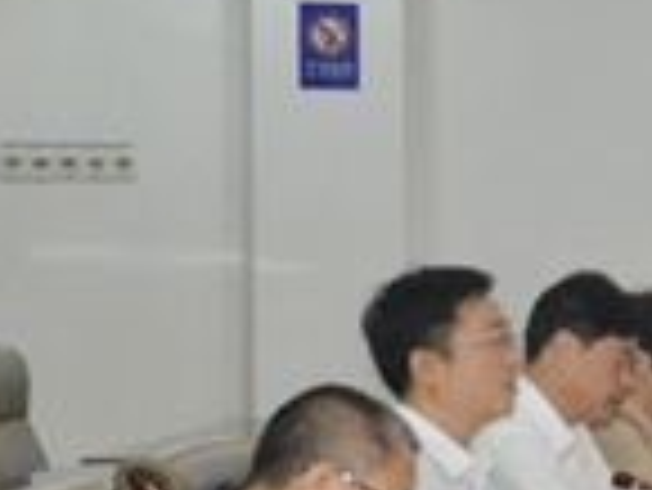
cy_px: 362
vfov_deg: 7.8
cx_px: 1291
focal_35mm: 191
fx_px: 3601
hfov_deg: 9.7
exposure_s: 1/250
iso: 4000
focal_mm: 40
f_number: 6.3
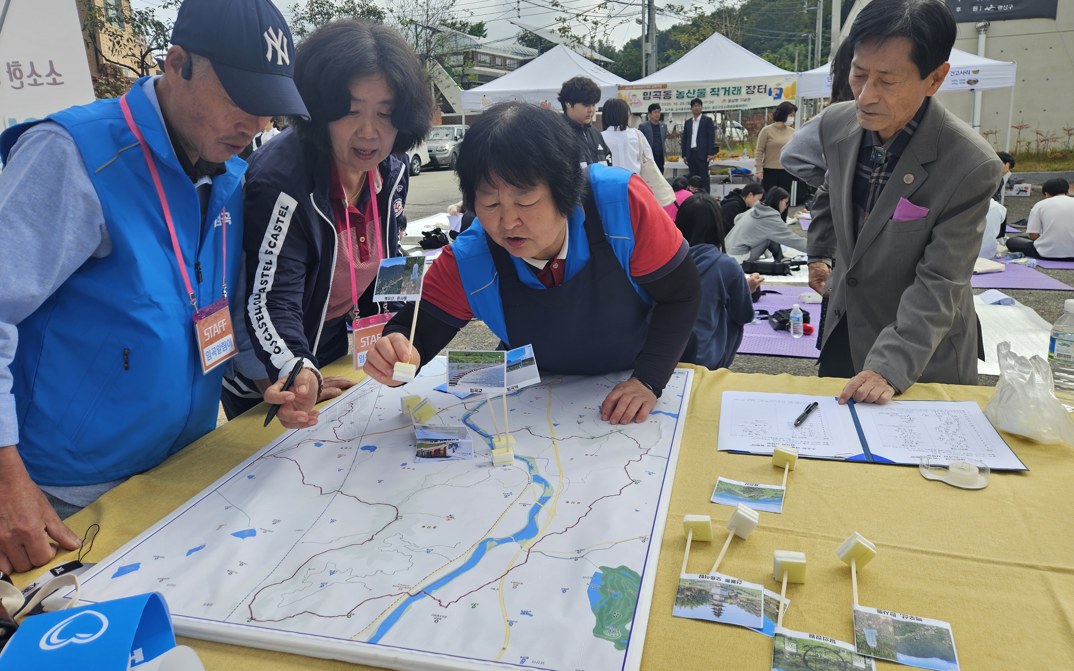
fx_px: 732
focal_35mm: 25
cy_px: 287
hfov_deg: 72.5
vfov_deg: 49.1
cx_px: 541
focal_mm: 5.4
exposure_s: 1/545
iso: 25
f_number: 1.8
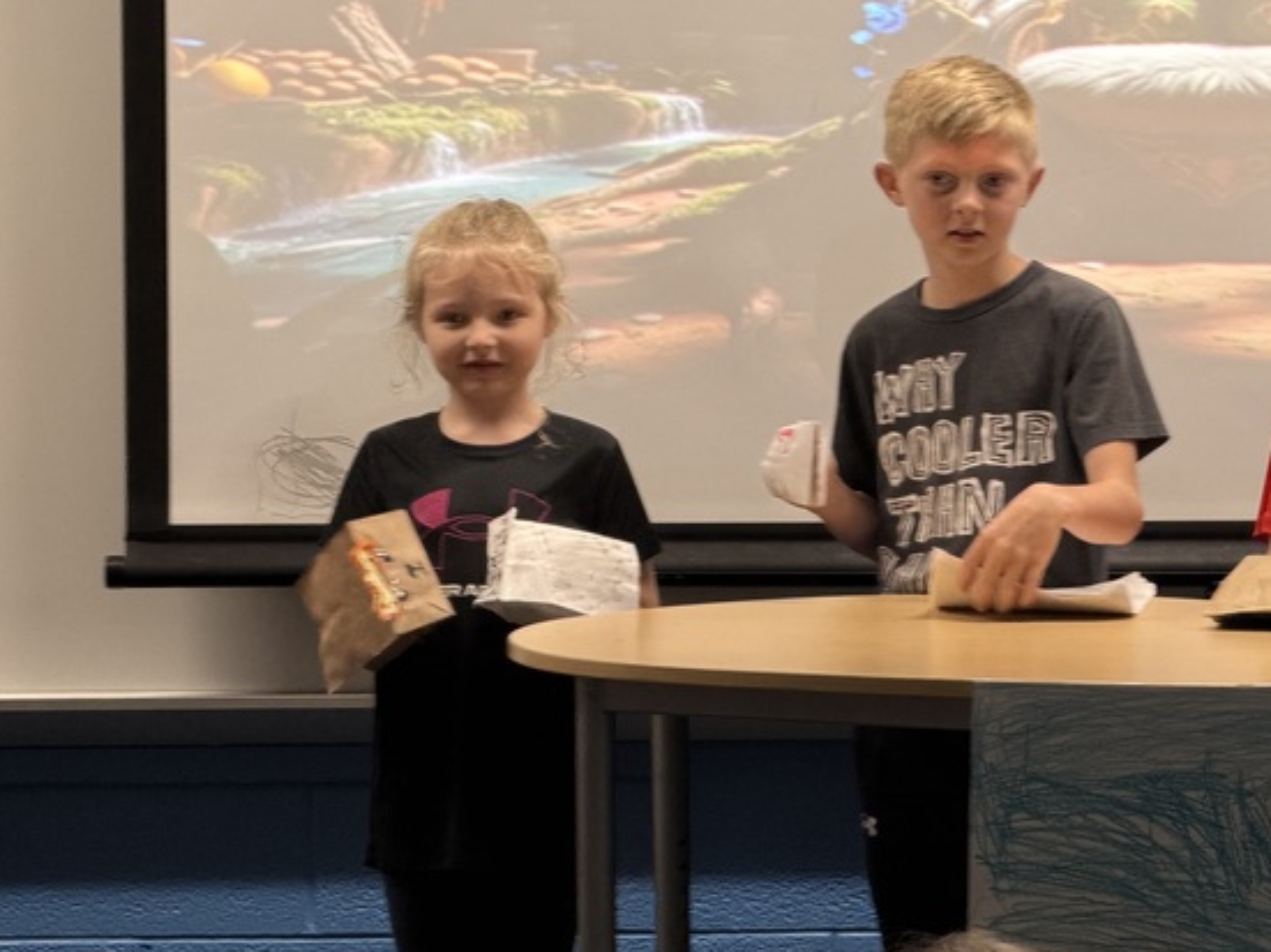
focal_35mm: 186
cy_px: 309
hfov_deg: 10.6
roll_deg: +0.0
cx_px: 1146
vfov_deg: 8.0
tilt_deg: -4.0
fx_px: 6828
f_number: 2.8
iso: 200
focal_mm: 16.89
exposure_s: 1/60
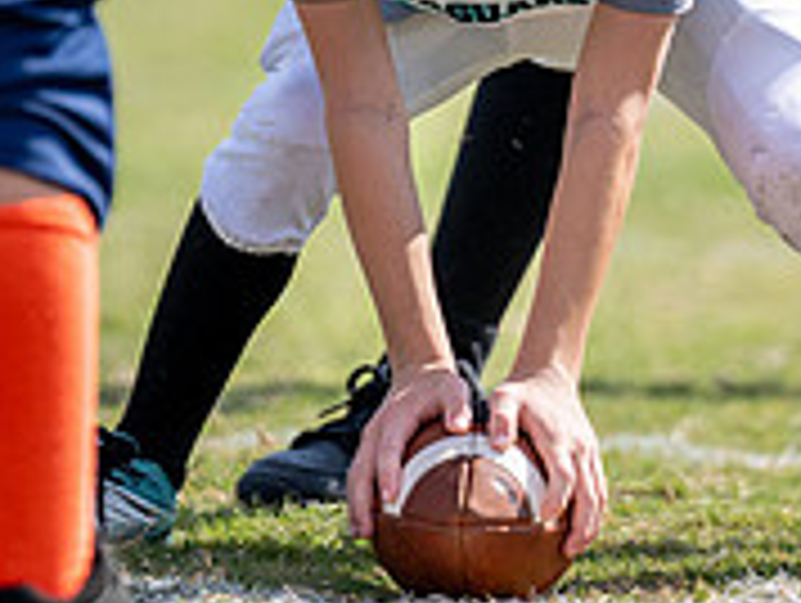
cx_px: 460
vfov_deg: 1.8
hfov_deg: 2.4
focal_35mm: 829
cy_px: -215
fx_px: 19209
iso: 160
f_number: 2.8
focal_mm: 200
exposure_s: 1/3200
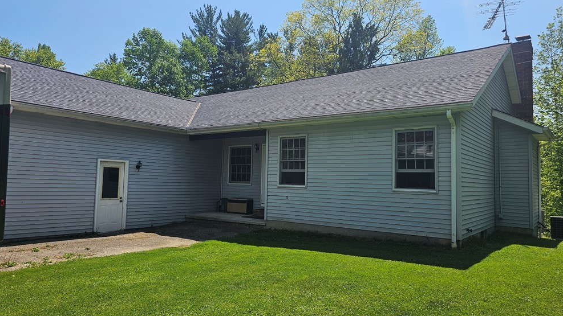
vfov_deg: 44.4
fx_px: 388
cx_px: 277
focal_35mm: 26
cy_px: 163
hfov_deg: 71.9
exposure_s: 1/892
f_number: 1.7
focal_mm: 6.3
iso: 10
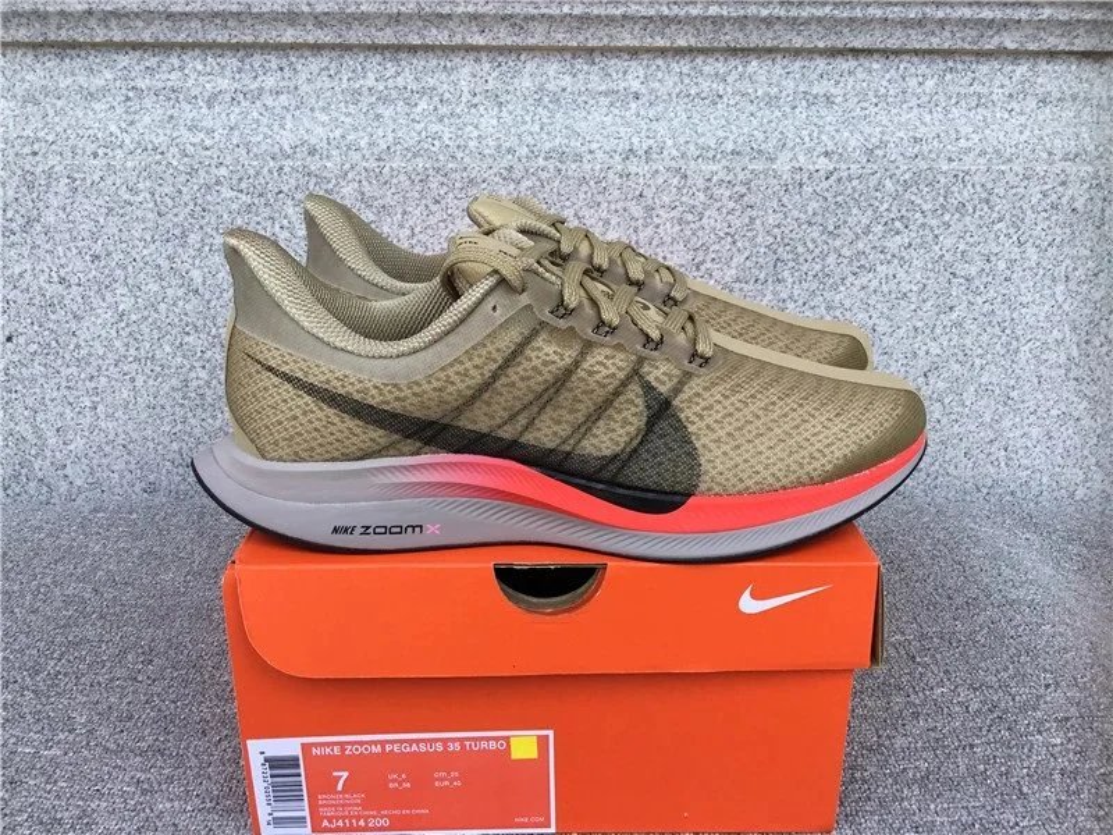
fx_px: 997
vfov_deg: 45.4
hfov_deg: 58.4
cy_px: 418
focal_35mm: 31
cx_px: 556
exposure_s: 1/337
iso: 25
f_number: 2.4
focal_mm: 3.3
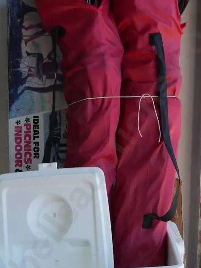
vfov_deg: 28.0
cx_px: 96
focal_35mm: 69
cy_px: 176
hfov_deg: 21.3
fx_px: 534
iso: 200
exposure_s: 1/125
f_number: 5
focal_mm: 20
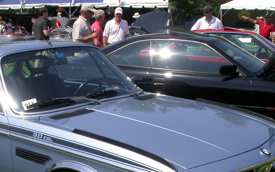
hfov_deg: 32.1
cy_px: 148
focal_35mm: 63
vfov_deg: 20.3
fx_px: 472
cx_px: 79
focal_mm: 7.85
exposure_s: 1/342
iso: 100
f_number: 7.5
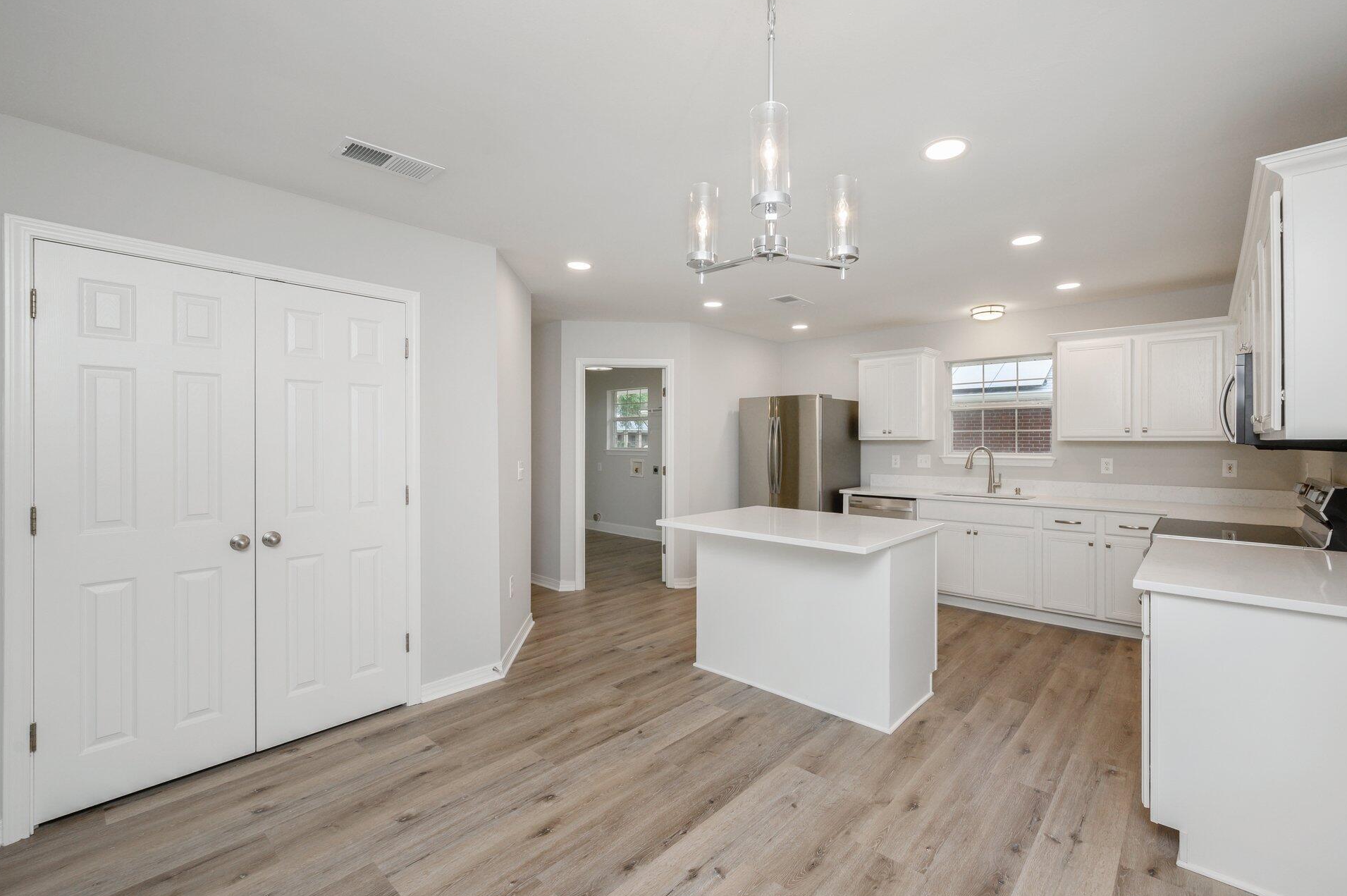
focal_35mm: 15
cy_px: 436
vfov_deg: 77.2
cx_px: 713
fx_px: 561
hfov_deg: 100.3
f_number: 9
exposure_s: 1/30
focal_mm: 14
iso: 200
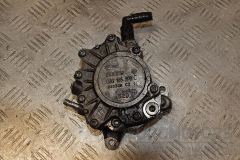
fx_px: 280
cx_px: 120
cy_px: 80
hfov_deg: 46.4
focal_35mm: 42
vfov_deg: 31.9
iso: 800
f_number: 9
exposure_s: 1/200
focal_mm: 28
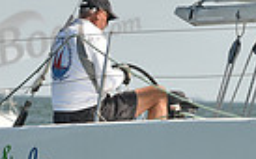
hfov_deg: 2.4
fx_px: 6023
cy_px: 121
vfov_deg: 1.5
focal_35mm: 865
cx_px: 239
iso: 400
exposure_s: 1/1250
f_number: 7.1
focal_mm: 200
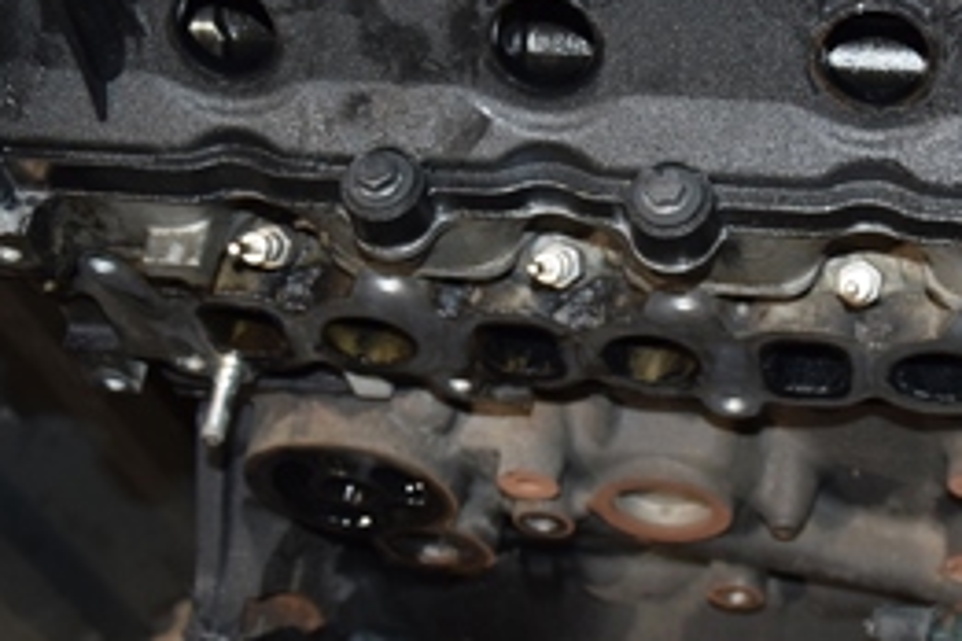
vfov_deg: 16.8
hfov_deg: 24.8
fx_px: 2164
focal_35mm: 81
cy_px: 199
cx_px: 730
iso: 800
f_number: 5
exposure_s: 1/60
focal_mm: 22
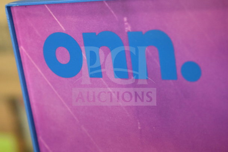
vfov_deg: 16.6
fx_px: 523
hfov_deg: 24.6
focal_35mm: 82
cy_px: 76
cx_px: 114
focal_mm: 55
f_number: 5.6
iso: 4000
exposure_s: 1/100
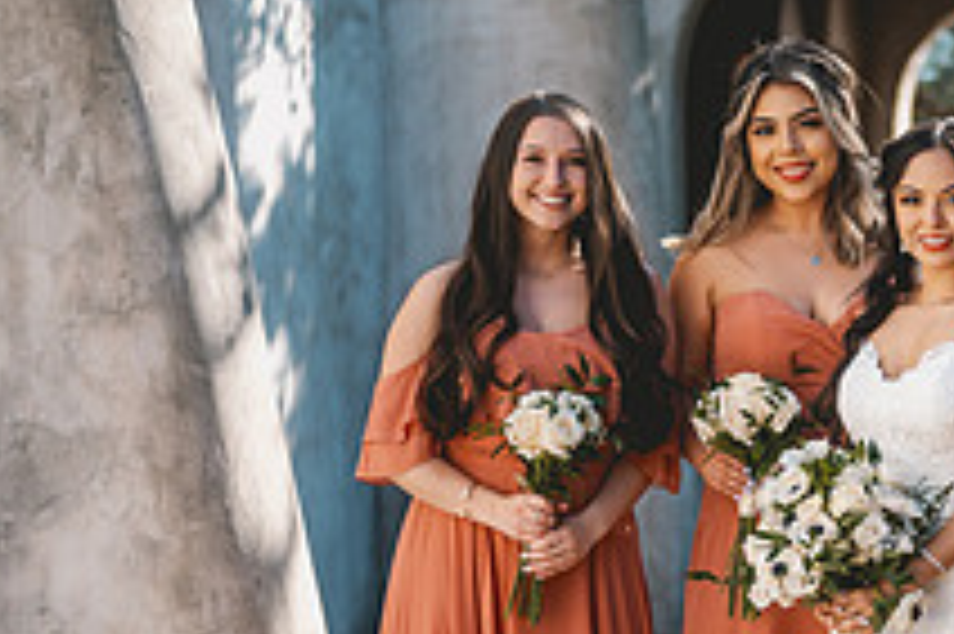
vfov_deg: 10.0
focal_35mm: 137
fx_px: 3628
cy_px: 427
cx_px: 954
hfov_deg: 14.7
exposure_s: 1/2500
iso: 80
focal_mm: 50
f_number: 1.8
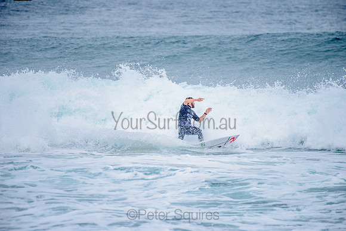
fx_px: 4806
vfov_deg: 2.8
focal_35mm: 500
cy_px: 116
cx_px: 173
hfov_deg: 4.1
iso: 220
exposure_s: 1/2000
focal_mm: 500
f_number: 5.6
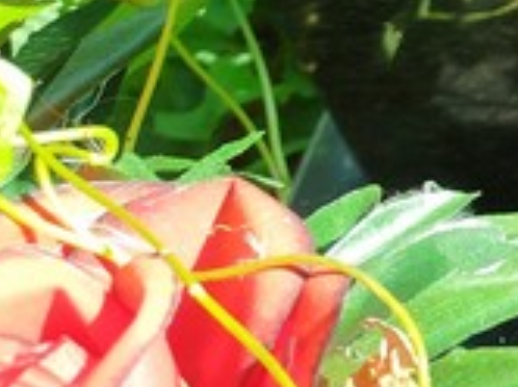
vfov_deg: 12.0
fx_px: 1733
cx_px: 1055
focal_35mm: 116
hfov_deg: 14.1
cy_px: -237
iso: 50
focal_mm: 5.31
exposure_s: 1/153
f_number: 1.7
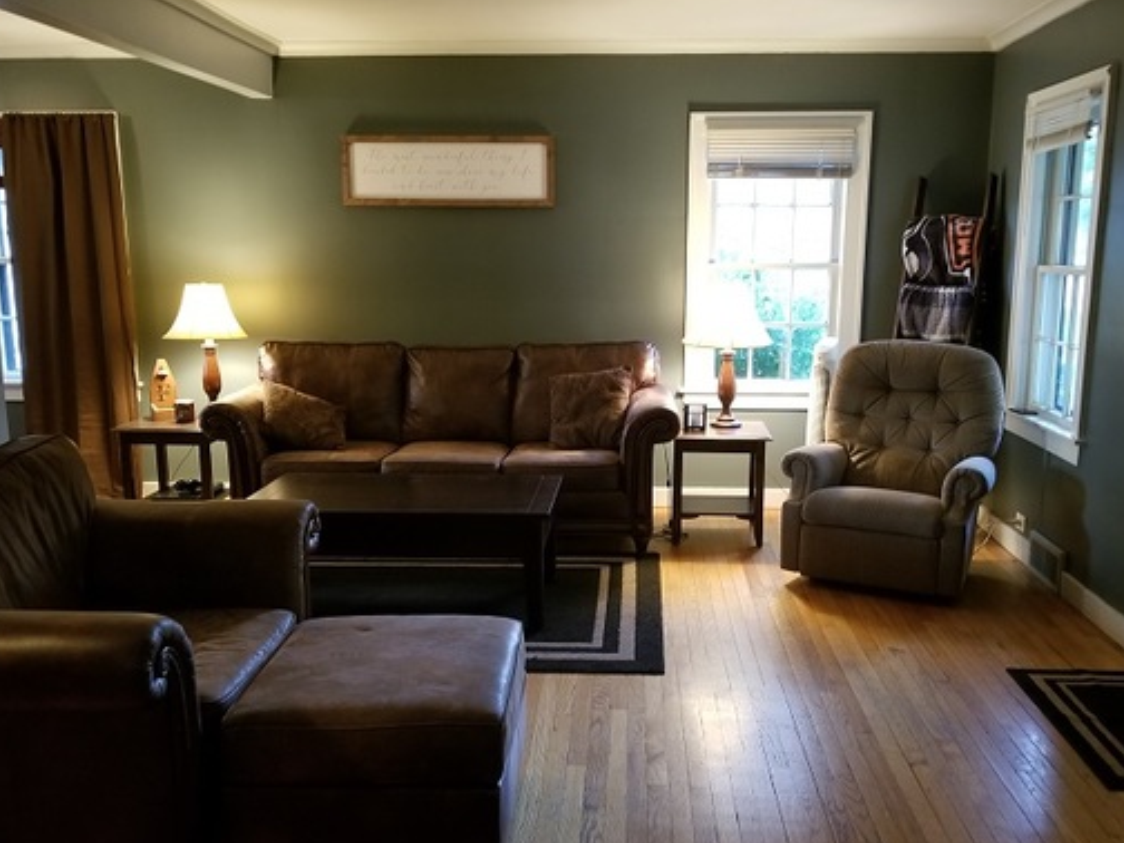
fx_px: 1072
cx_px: 578
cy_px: 464
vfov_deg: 42.9
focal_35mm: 33
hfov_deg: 55.3
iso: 250
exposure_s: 1/12
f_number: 1.7
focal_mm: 4.3
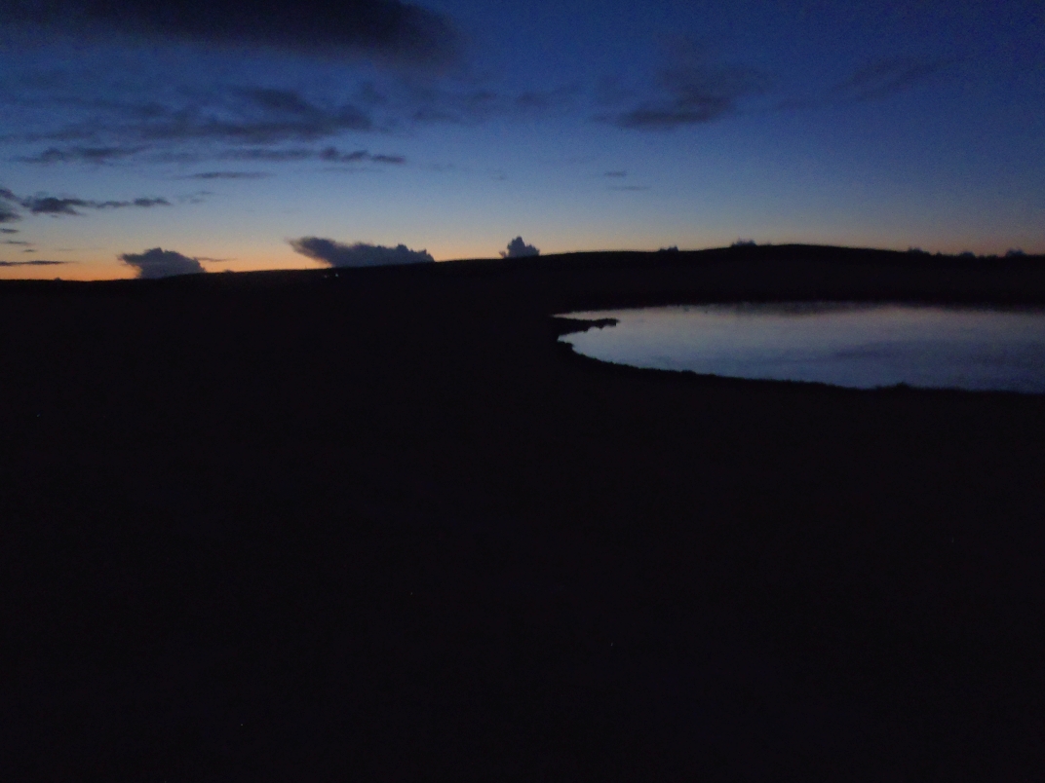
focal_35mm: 28
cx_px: 522
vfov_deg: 49.7
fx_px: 845
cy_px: 392
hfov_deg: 63.4
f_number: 3.5
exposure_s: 1/4
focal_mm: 5
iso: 400
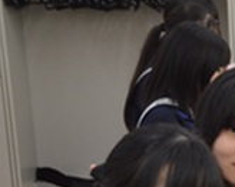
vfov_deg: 7.9
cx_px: 539
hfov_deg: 9.3
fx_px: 1308
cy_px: 331
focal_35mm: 188
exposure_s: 1/60
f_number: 4
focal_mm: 29
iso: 400
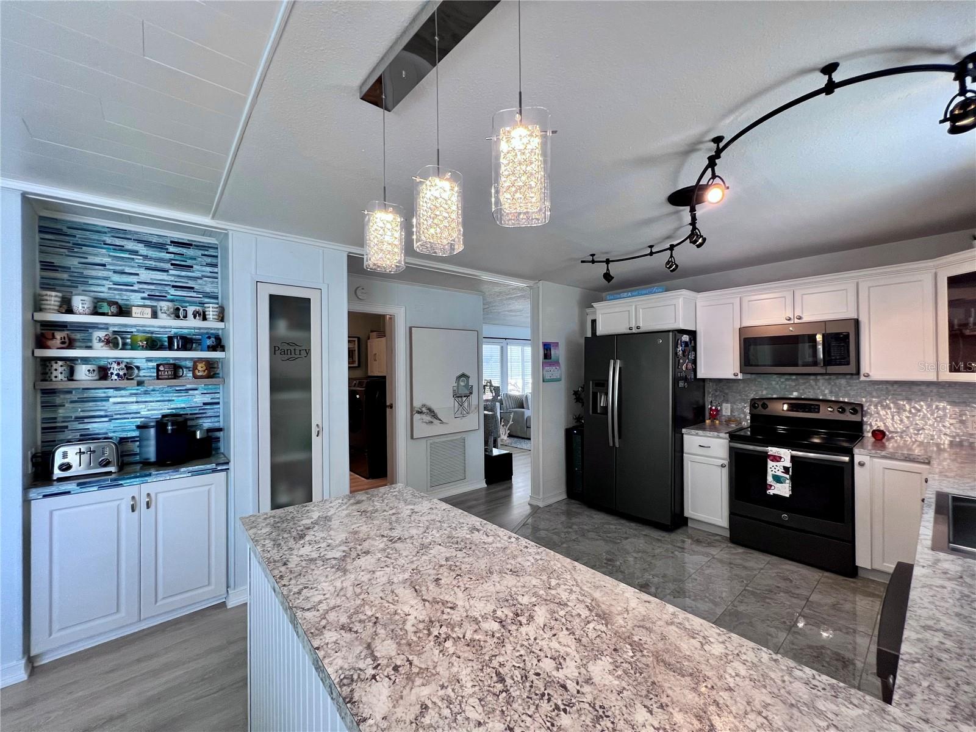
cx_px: 488
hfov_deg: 106.2
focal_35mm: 13
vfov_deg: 89.9
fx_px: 367
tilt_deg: +0.5
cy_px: 366
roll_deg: -0.1
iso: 160
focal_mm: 1.57
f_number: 1.8
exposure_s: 1/120
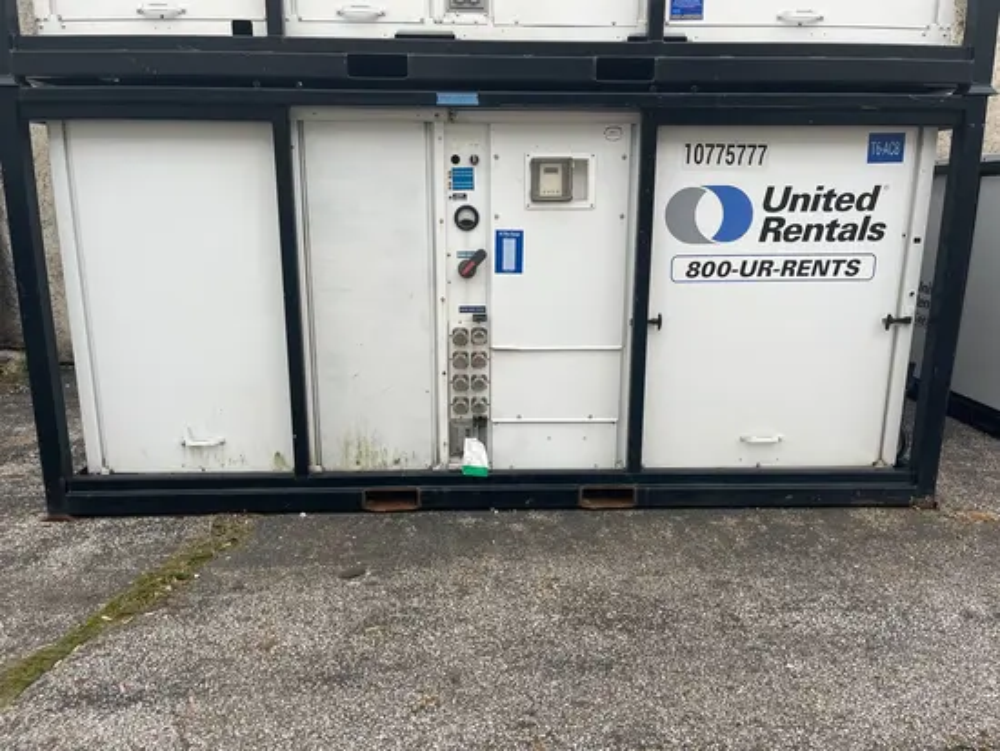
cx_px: 500
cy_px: 376
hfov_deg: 67.3
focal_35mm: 26
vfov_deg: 53.1
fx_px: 751
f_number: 1.6
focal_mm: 5.1
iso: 50
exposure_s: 1/388
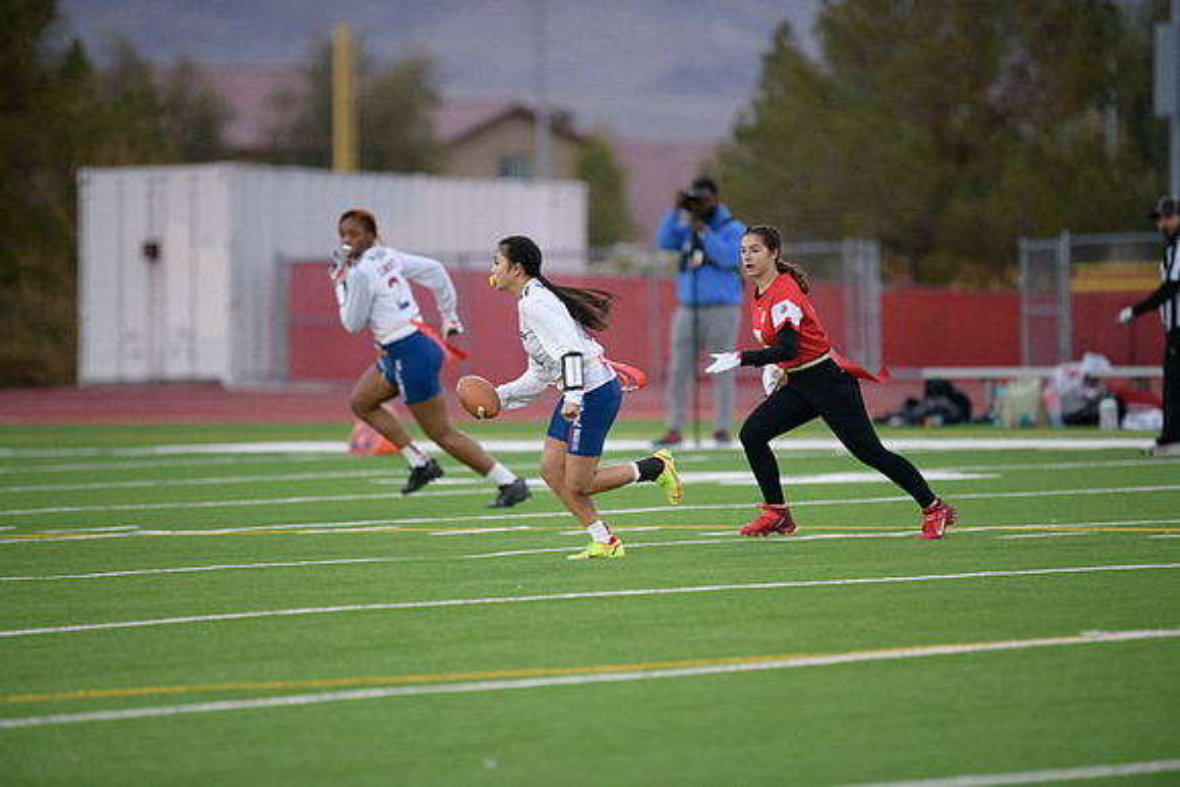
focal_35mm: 300
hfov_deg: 6.9
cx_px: 590
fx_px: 9835
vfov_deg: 4.6
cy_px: 394
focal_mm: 300
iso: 4500
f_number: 2.8
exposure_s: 1/3200
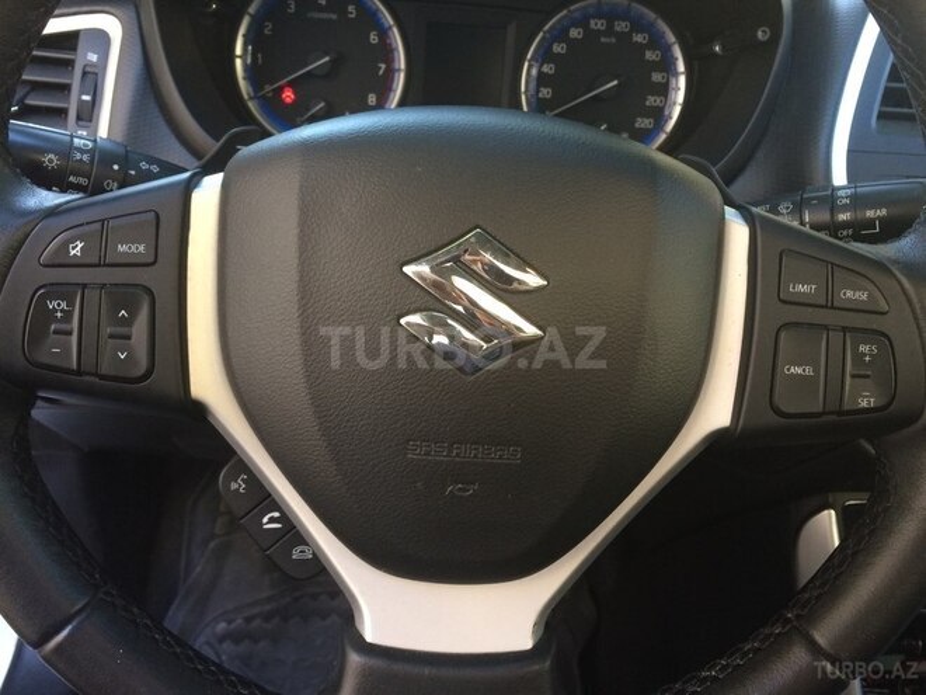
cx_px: 463
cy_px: 348
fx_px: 776
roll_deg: -1.6
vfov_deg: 48.2
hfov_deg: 61.7
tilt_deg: -35.6
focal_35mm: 29
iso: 160
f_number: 2.2
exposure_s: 1/33
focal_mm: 4.15
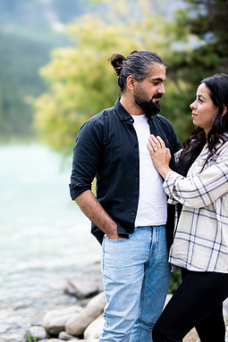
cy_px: 171
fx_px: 504
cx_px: 57
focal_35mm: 53
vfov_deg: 37.5
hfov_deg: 25.2
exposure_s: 1/6400
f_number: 1.2
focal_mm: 35
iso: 200
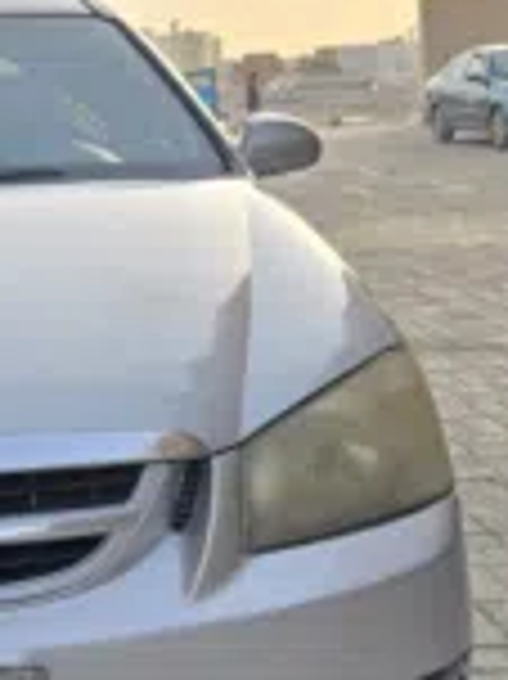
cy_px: 176
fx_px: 1195
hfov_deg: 22.2
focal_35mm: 61
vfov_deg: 31.2
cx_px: -99
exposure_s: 1/180
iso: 12
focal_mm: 6.3
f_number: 1.7
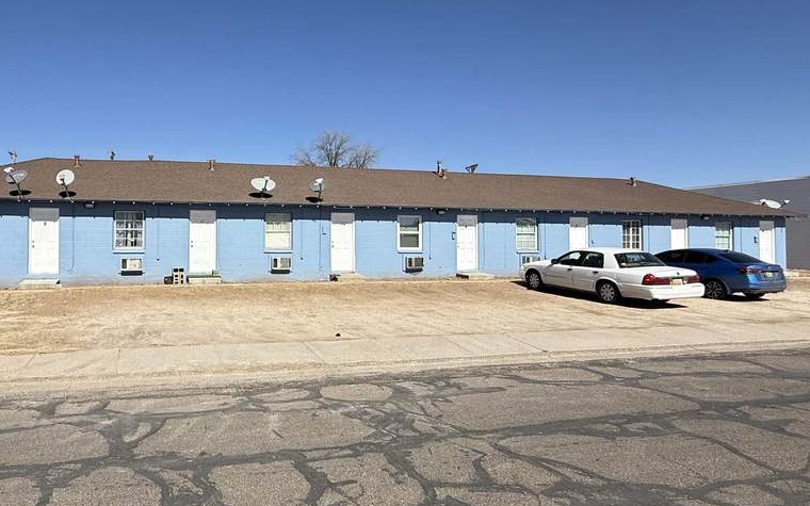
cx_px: 274
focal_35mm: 25
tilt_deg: +1.4
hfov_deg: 70.6
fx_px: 552
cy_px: 231
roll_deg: -0.6
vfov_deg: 49.2
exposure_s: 1/4425
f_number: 2.2
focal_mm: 2.22
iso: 50
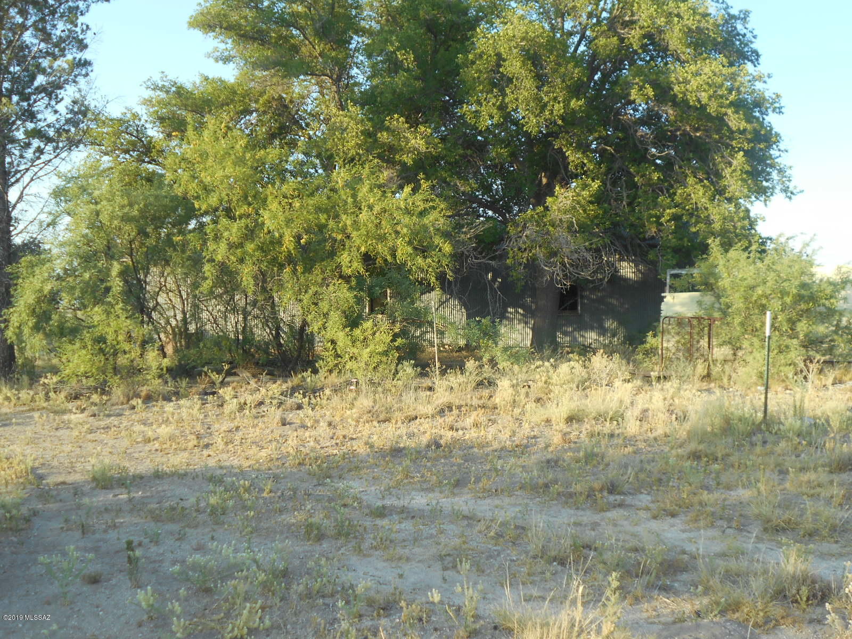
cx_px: 426
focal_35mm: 37
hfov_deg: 50.1
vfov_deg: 38.7
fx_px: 911
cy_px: 320
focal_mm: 6.7
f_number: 3.9
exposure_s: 1/160
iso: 80
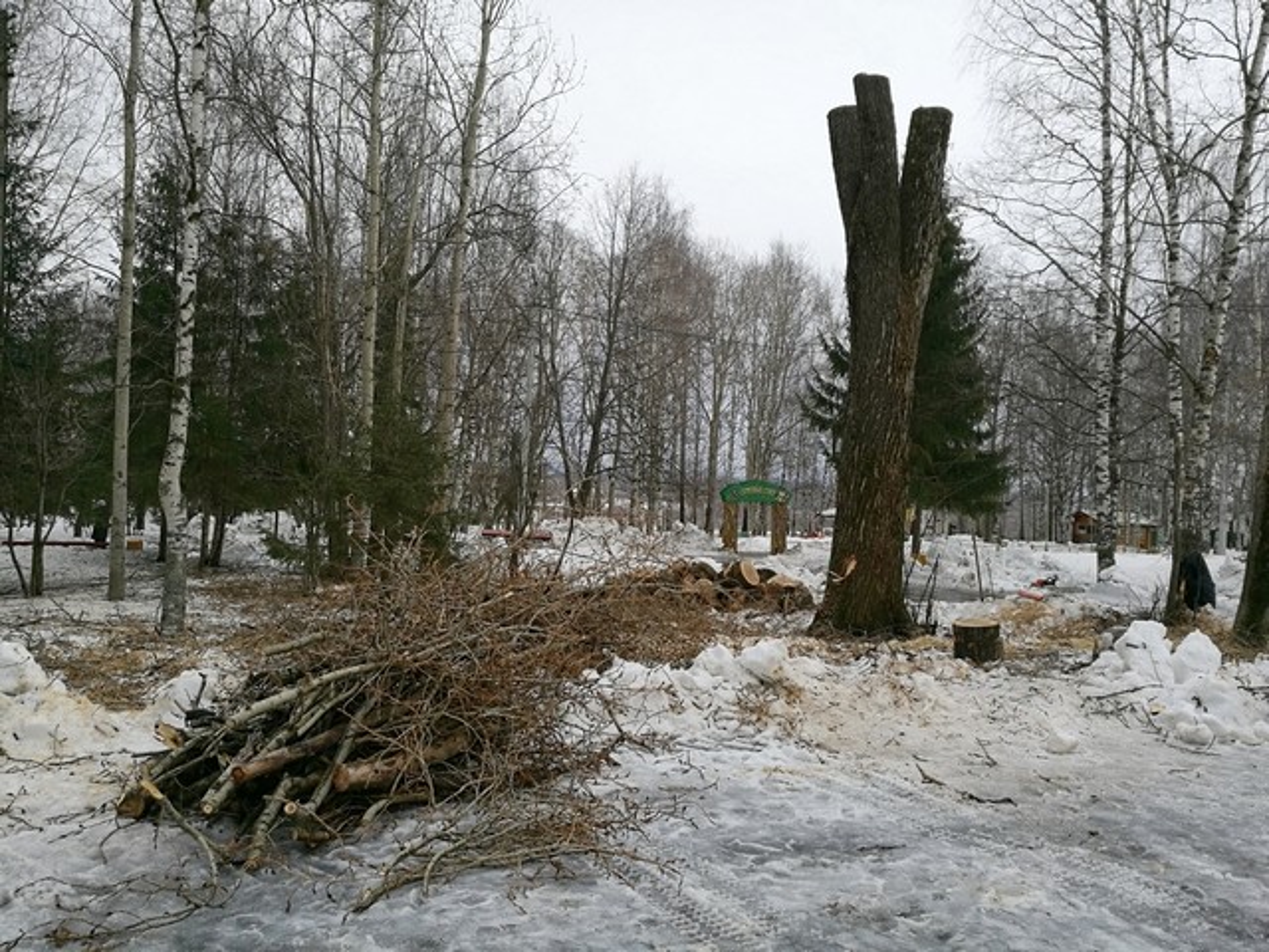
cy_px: 476
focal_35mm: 27
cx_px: 634
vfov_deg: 51.4
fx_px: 990
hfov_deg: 65.3
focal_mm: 4.5
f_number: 2.2
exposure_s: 1/482
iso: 50
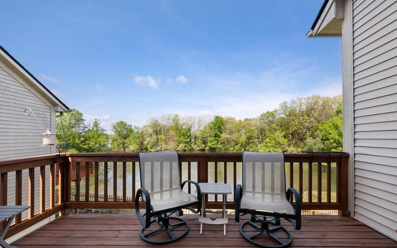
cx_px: 199
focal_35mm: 15
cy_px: 134
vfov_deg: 74.7
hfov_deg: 101.5
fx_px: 162
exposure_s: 1/15
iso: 100
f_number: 11
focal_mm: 14
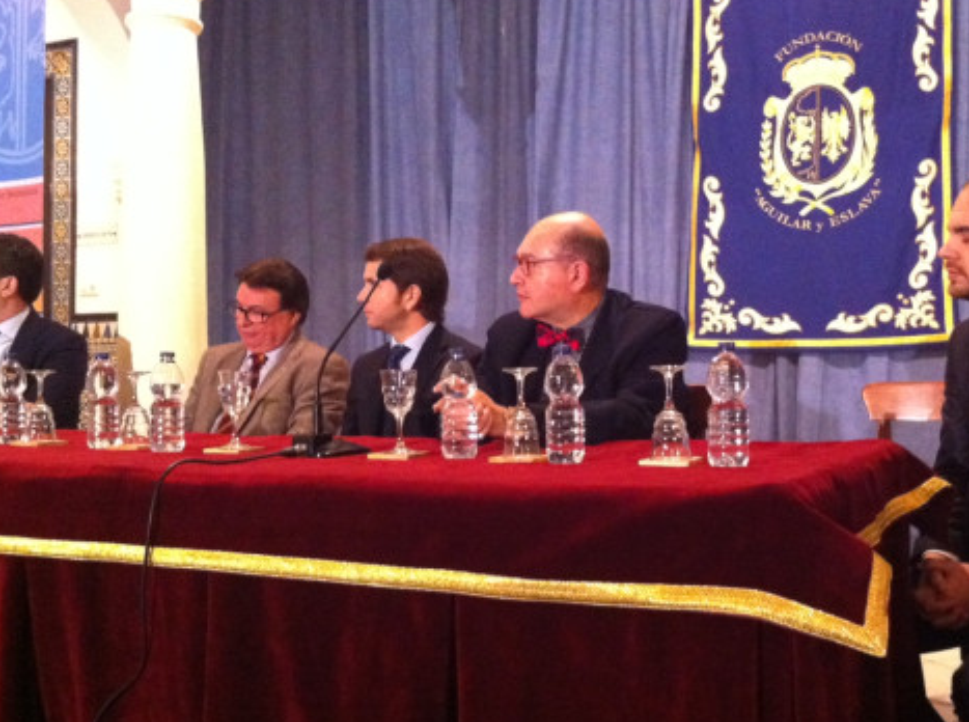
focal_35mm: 45
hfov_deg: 42.1
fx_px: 1257
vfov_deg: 32.0
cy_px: 400
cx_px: 525
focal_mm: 3.85
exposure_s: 1/15
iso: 1000
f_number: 2.8
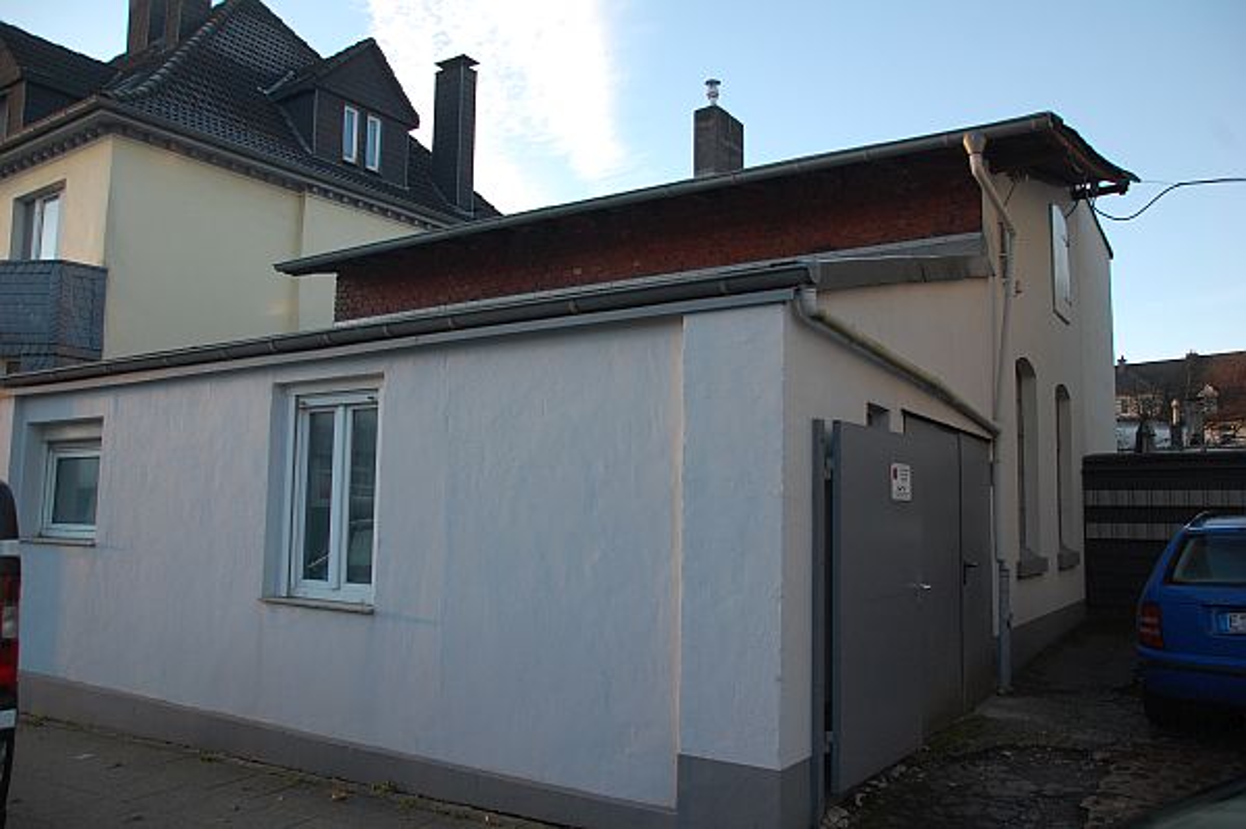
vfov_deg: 47.9
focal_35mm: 27
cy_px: 414
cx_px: 623
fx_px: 934
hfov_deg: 67.4
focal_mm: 18
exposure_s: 1/125
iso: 360
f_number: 5.6
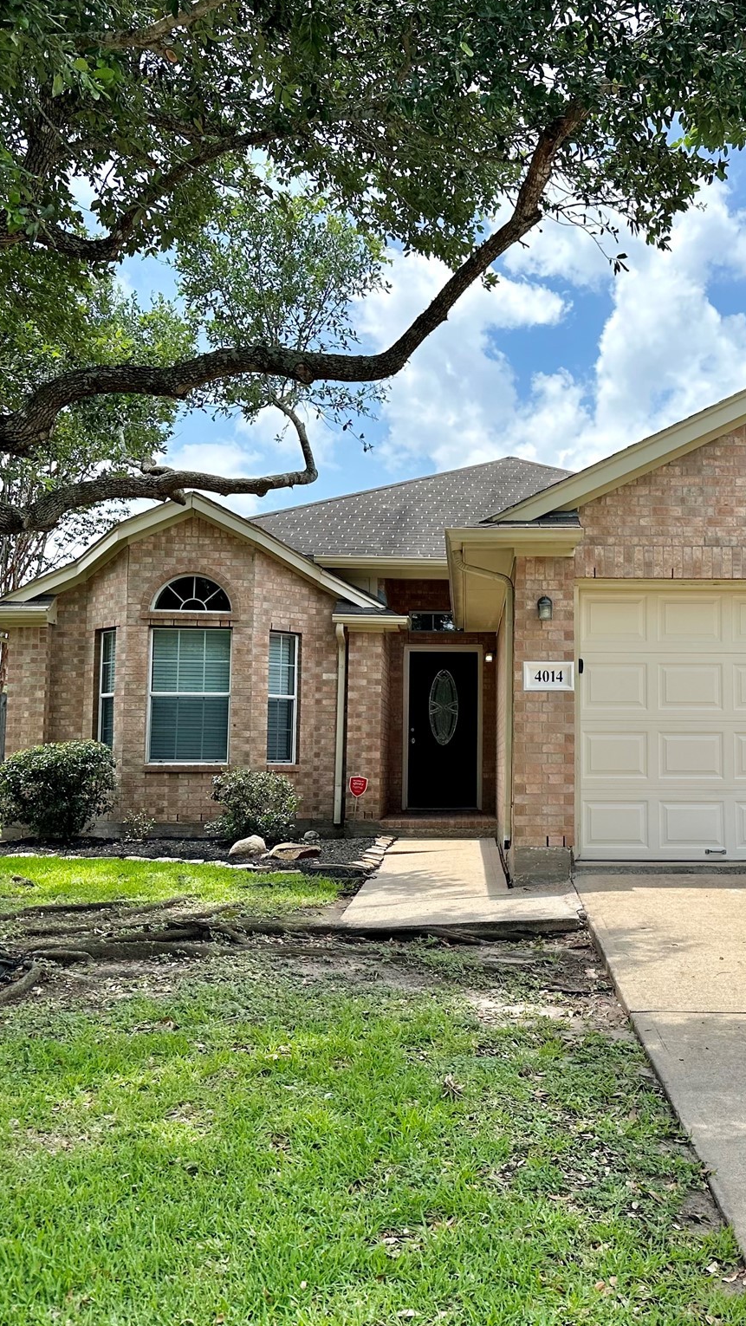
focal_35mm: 35
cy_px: 662
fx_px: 1230
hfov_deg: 33.2
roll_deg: -0.1
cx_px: 539
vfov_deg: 56.6
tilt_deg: +4.8
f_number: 1.78
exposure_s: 1/3058
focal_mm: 6.86
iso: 80
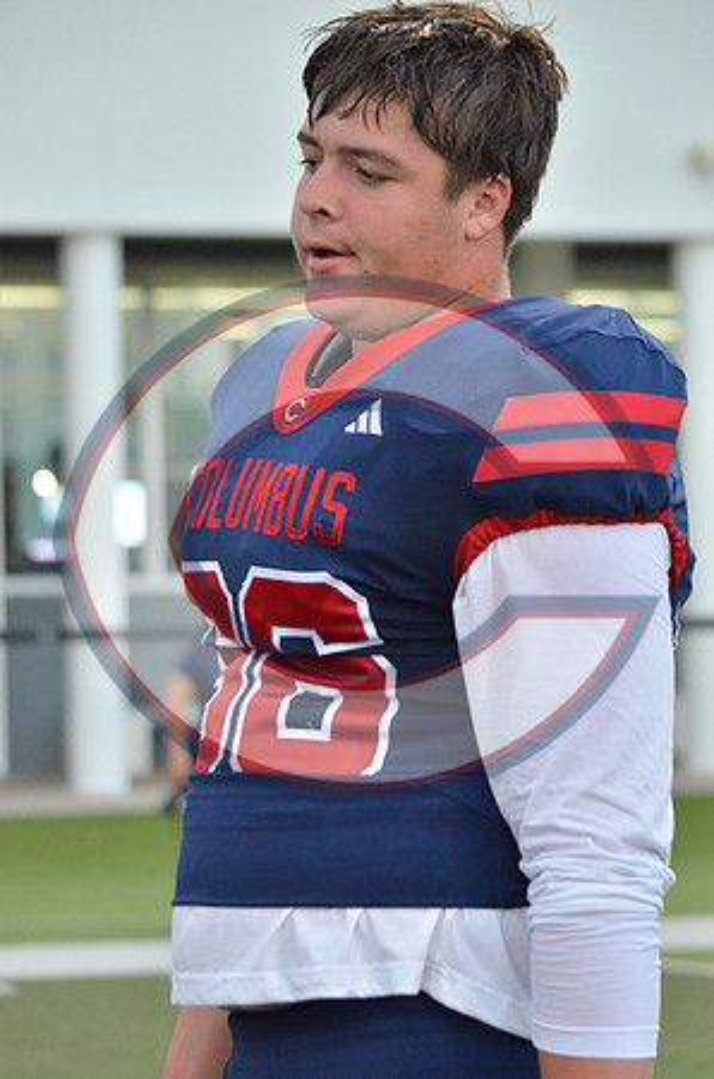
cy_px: 540
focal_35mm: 138
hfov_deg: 9.9
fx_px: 4124
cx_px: 357
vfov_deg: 14.9
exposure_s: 1/500
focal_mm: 92
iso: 2800
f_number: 4.5
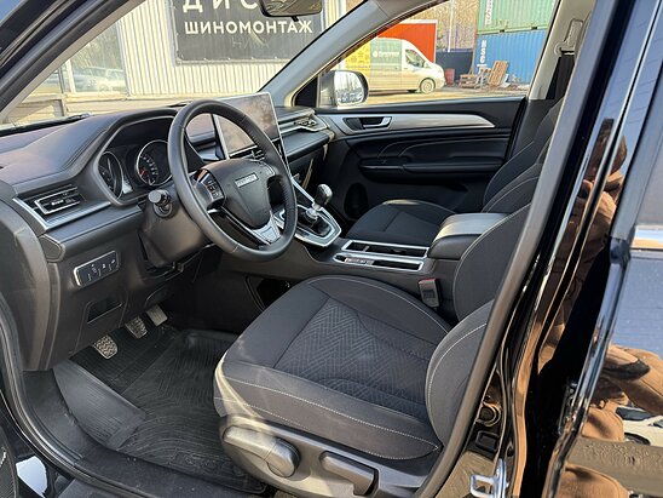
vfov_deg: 56.8
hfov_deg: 71.6
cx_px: 332
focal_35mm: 24
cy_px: 249
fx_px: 460
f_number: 1.78
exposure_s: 1/243
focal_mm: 6.76
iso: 125
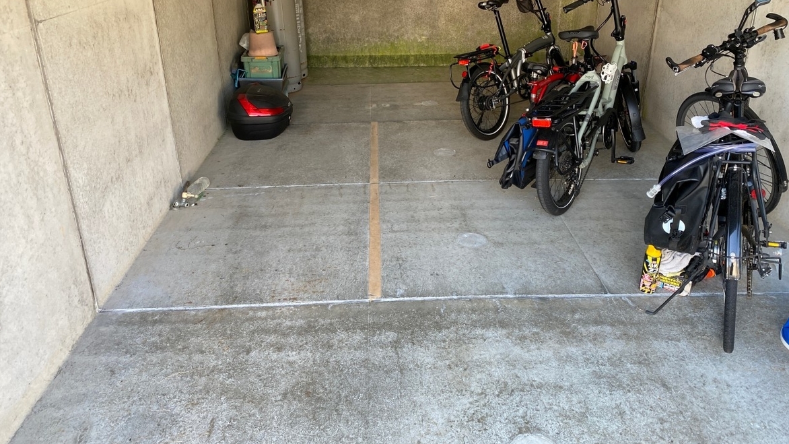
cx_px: 390
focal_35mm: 29
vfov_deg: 39.9
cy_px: 168
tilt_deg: -21.3
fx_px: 607
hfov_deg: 66.1
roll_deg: +0.0
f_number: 1.8
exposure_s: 1/121
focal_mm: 4.25
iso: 64
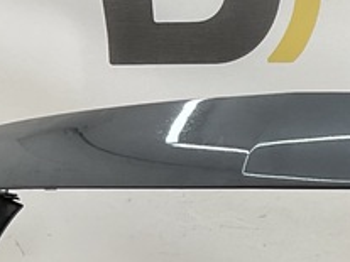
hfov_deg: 12.4
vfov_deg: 10.2
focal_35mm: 141
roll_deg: -1.5
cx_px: 697
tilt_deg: -6.6
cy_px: 365
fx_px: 1425
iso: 16
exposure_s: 1/125
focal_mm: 3
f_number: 1.8
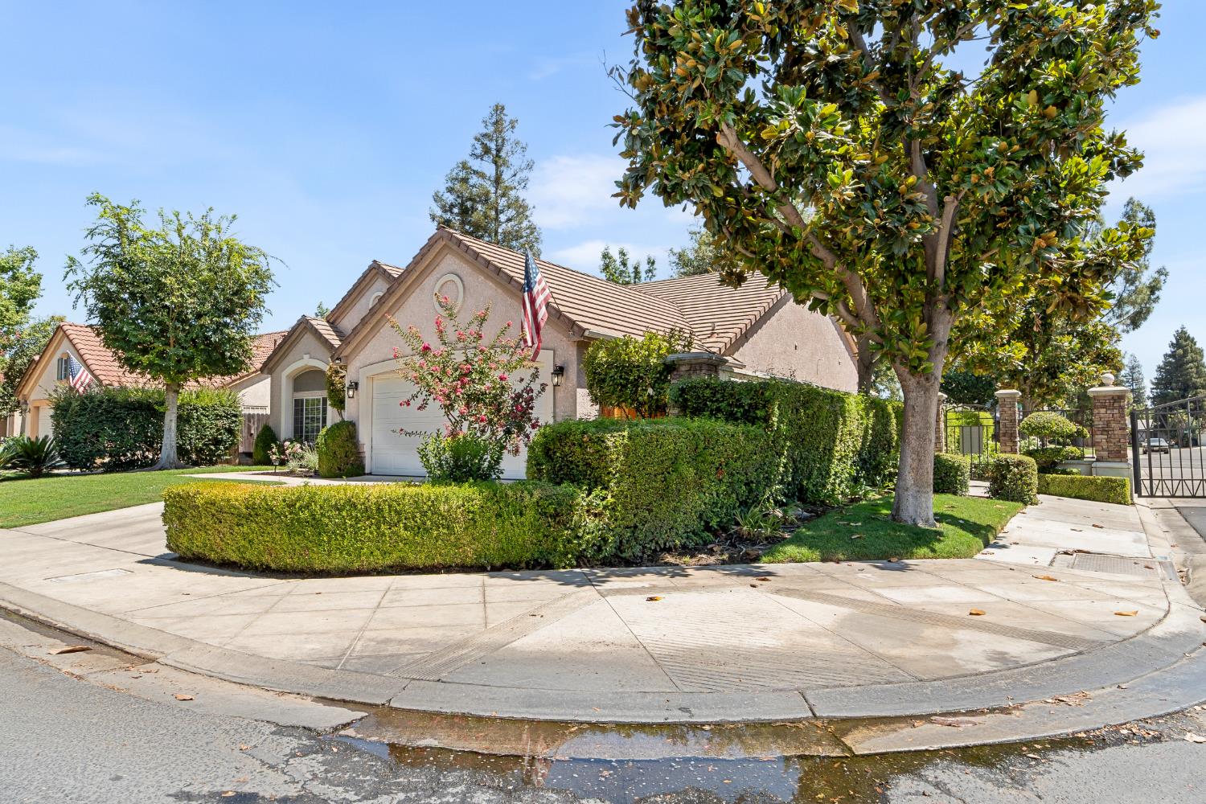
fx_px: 703
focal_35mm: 21
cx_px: 603
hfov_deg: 81.2
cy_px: 402
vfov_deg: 59.5
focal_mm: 14
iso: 80
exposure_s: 1/200
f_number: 8
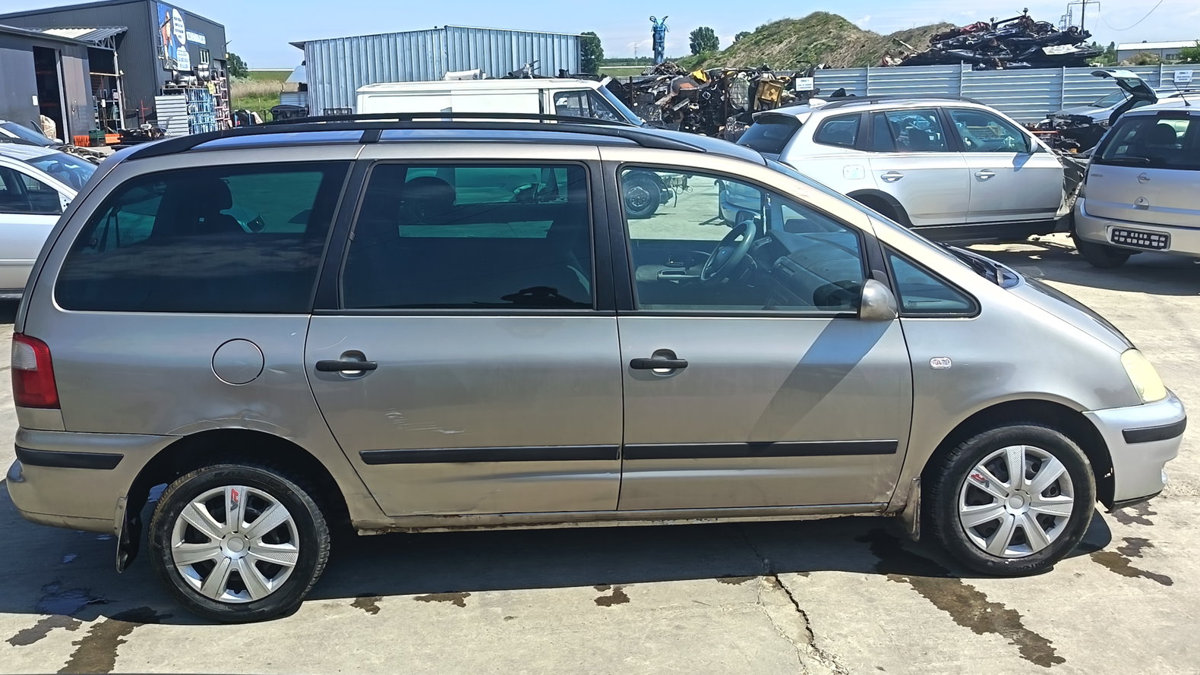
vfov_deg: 36.5
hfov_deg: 61.0
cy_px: 262
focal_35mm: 32
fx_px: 1018
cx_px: 596
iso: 100
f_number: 1.75
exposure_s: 1/644
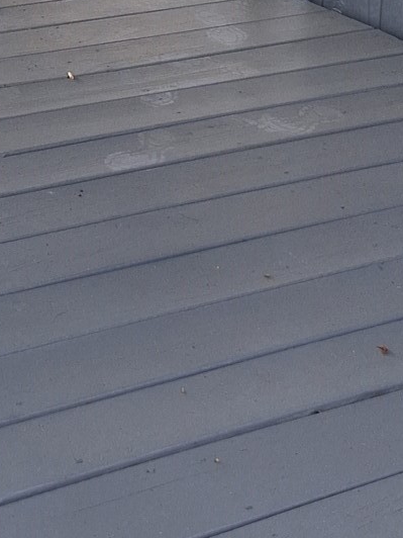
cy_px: -206
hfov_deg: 13.9
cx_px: -193
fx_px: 1552
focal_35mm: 100
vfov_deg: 18.0
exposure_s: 1/120
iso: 32
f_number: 1.8
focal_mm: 3.98
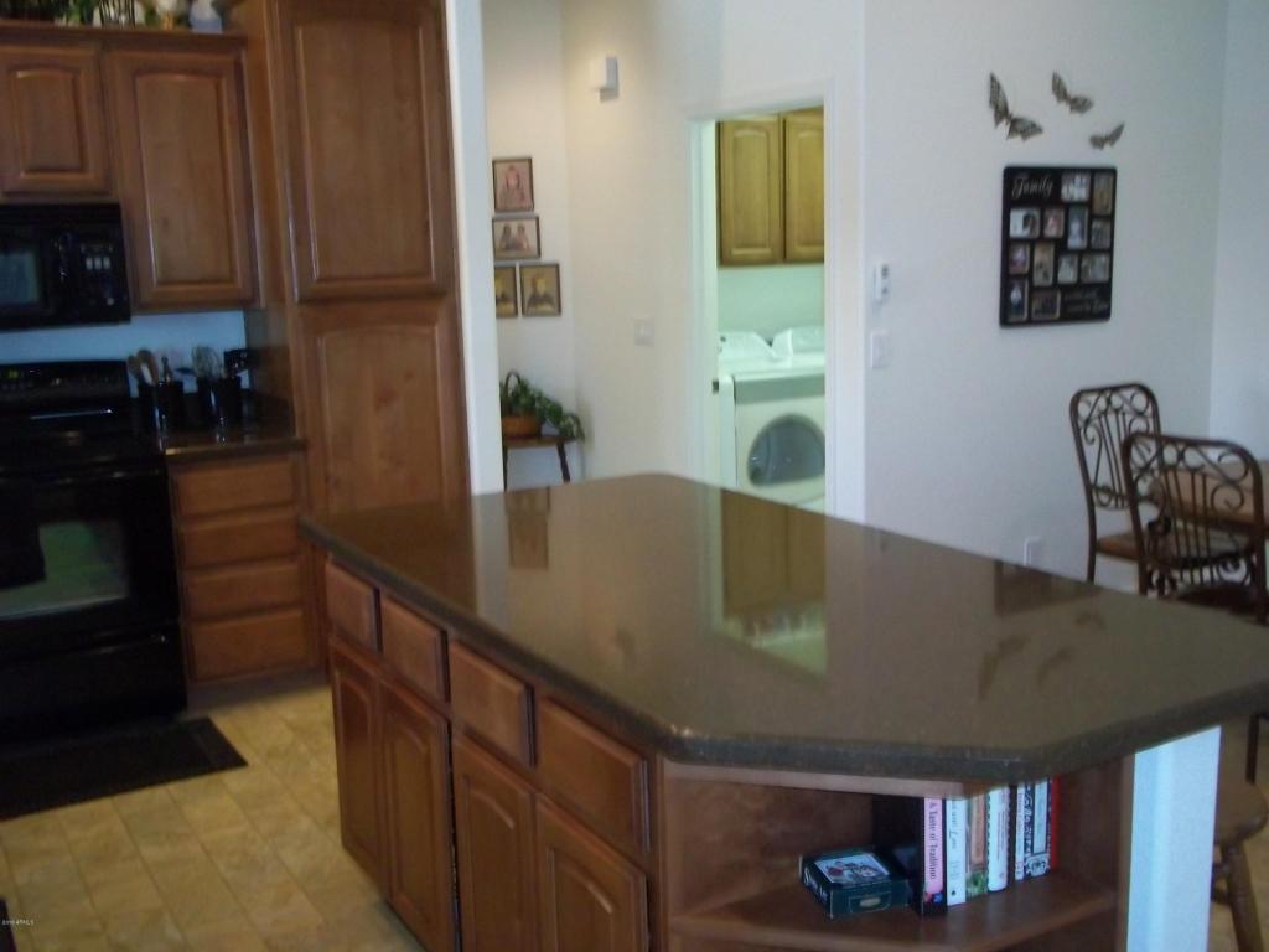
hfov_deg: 51.4
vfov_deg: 39.7
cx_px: 634
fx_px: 1320
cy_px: 476
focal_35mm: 36
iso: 320
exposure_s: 1/30
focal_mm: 6.5
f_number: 3.1
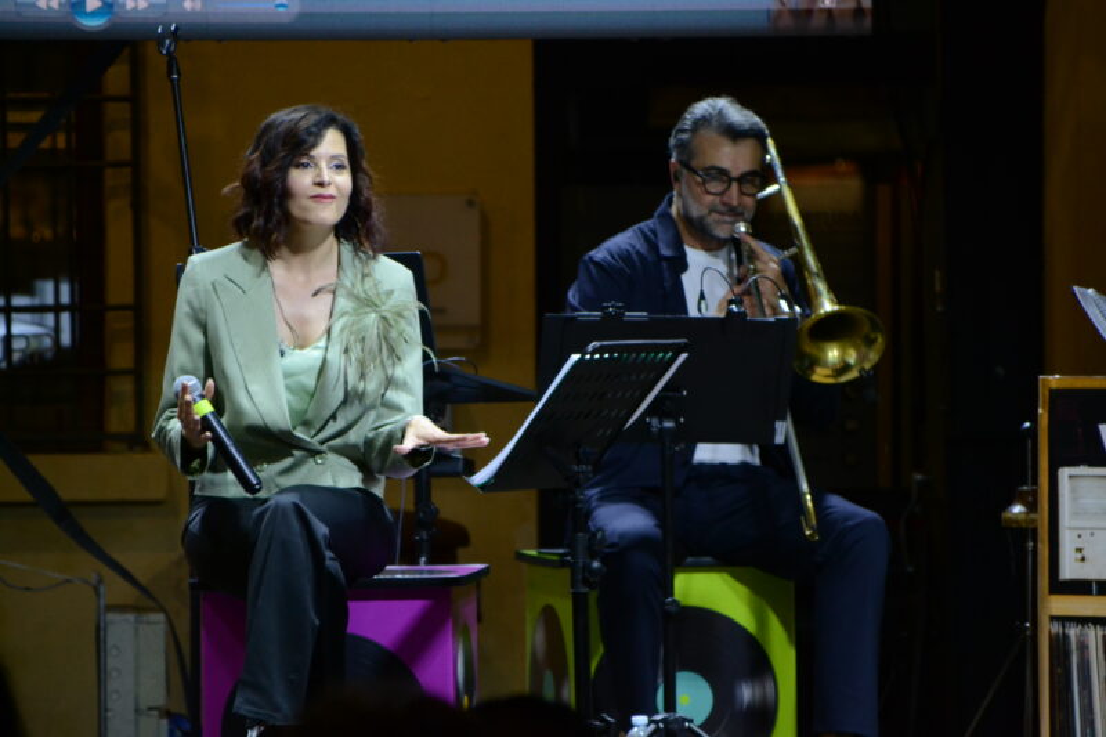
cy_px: 368
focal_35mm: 300
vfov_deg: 4.6
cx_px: 553
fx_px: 9214
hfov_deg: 6.9
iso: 1600
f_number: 6.3
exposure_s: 1/100
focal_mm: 200
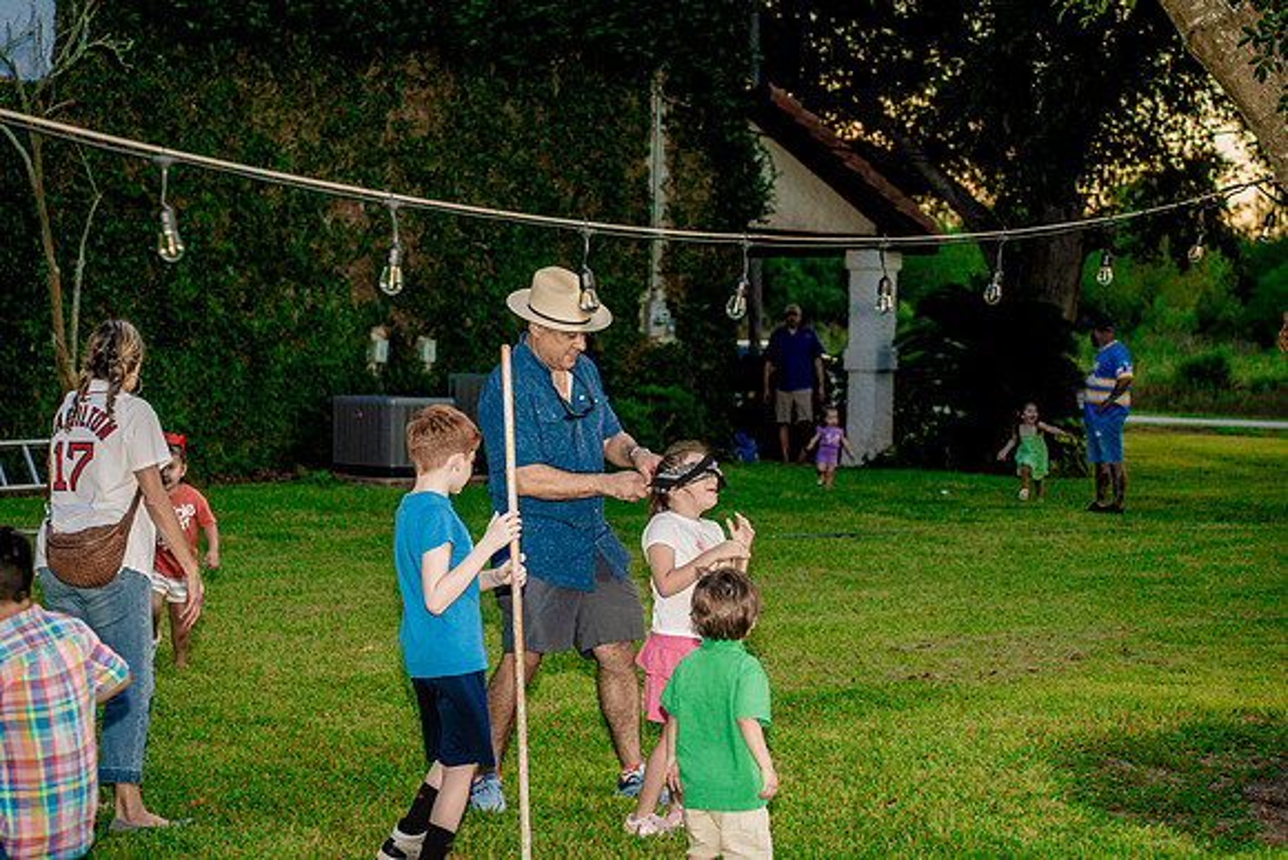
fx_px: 2648
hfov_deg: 27.3
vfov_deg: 18.4
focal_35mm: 74
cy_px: 430
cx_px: 644
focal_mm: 74
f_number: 4.5
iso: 1250
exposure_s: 1/250
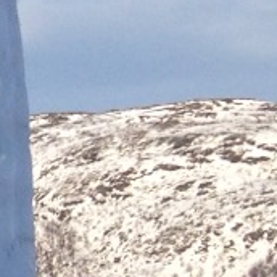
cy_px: 338
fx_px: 2453
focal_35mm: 271
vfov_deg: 6.4
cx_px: -763
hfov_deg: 5.7
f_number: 2.4
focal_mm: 4.12
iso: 50
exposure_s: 1/1261
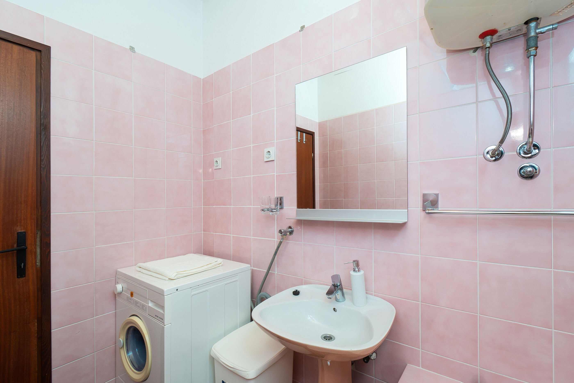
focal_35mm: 15
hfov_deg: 100.4
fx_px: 239
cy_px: 192
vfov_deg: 77.3
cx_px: 287
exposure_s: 1/200
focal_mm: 10
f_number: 8
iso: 160
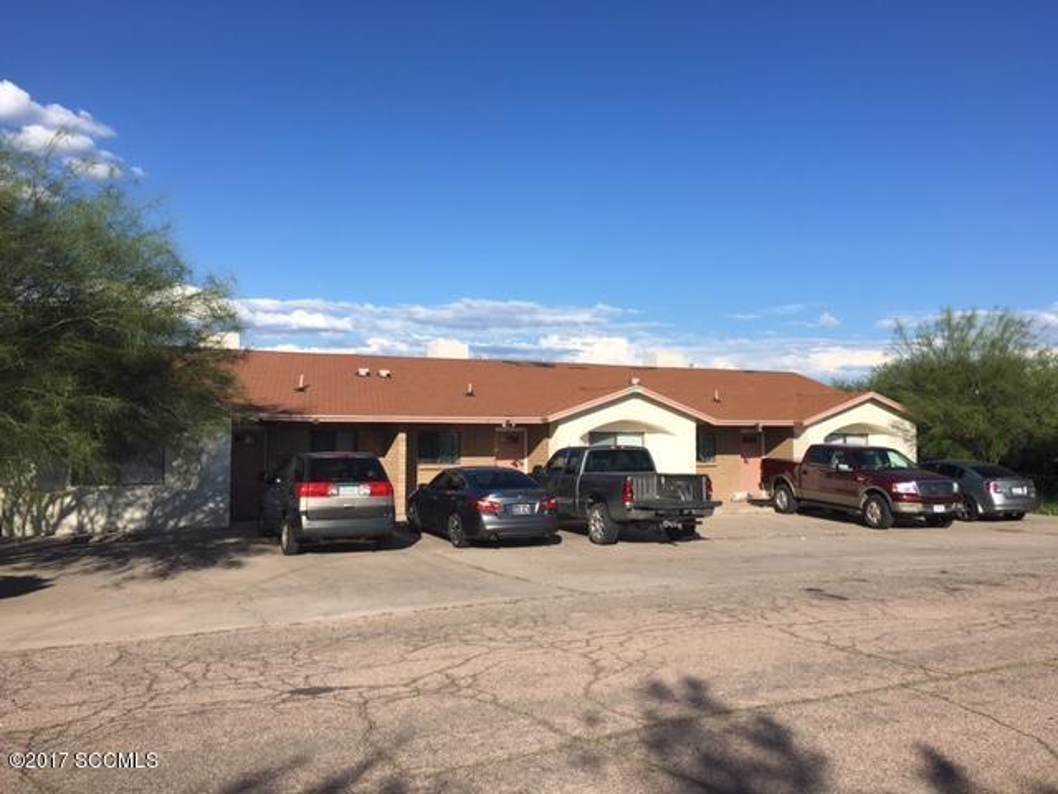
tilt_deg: +4.0
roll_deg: -0.2
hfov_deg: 61.7
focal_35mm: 29
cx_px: 529
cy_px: 397
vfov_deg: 48.2
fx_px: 886
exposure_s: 1/1832
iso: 25
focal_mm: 4.15
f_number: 2.2
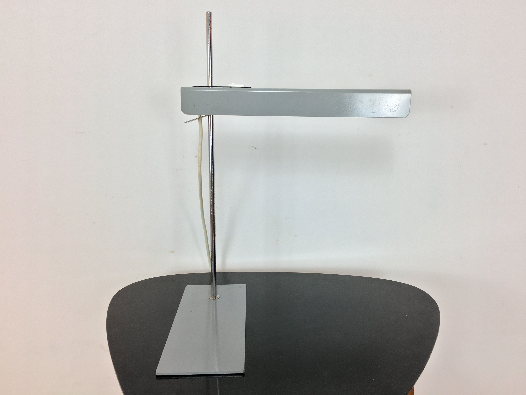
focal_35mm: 29
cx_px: 263
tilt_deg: -10.7
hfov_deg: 61.7
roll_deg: +1.1
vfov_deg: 48.2
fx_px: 441
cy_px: 198
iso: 25
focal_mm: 4.15
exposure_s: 1/33
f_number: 2.2
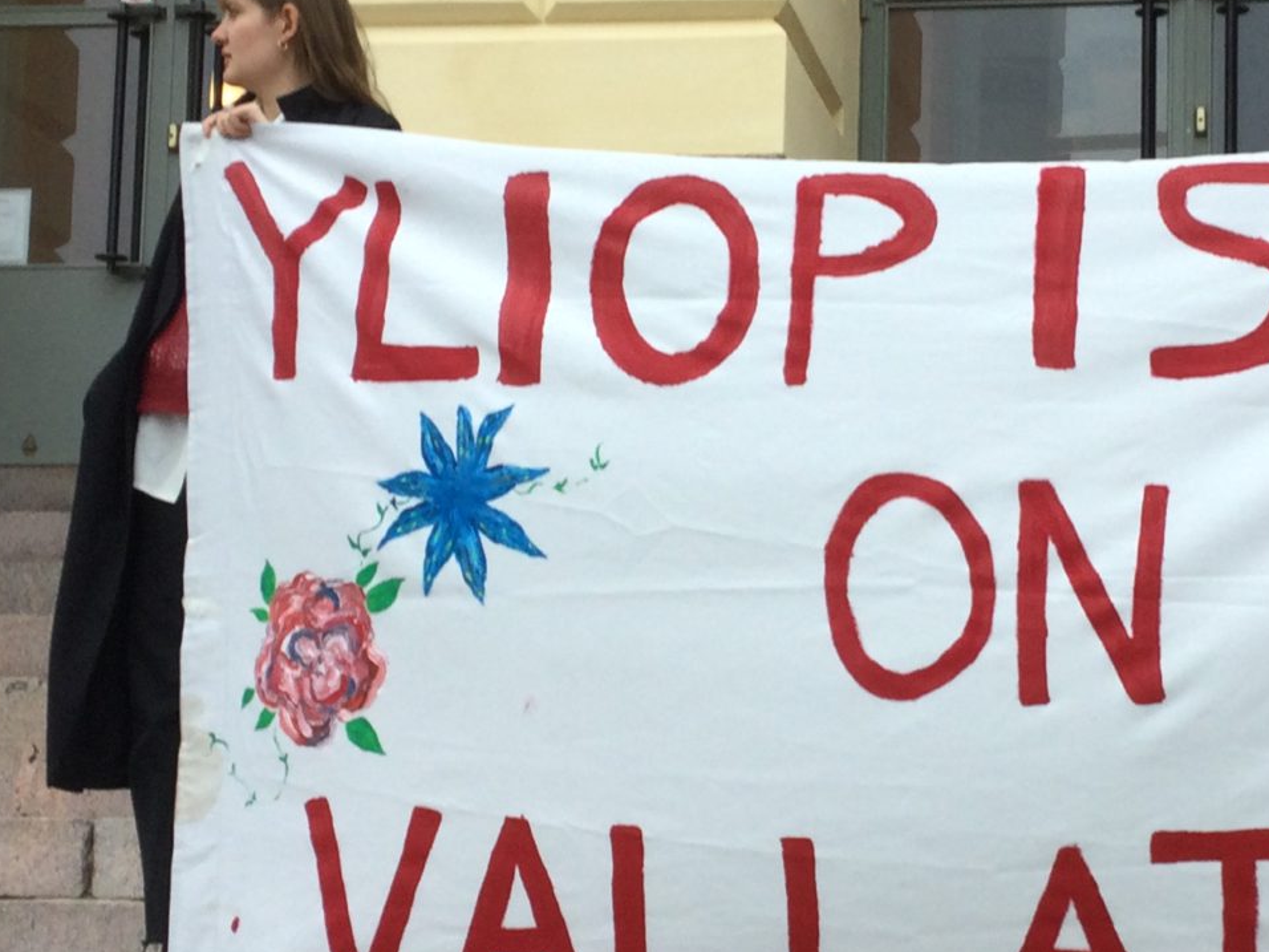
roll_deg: -0.7
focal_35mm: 83
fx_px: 3043
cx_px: 859
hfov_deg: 23.4
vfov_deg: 17.8
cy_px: 501
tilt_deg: +3.6
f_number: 2.4
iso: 25
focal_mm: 3.3
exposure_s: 1/115
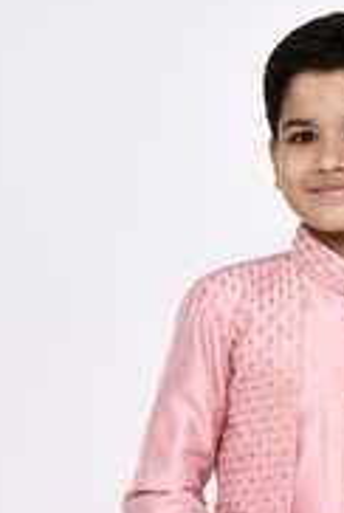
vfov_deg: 13.6
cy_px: 700
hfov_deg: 9.5
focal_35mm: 144
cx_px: 361
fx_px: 2056
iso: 250
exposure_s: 1/160
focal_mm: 50
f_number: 10
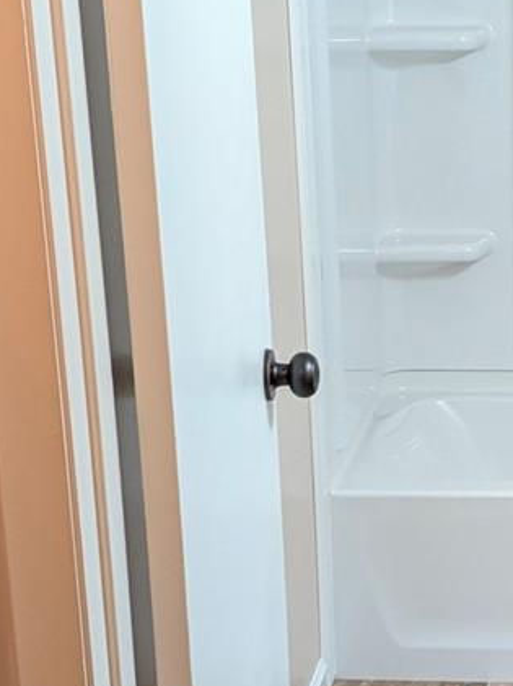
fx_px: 1662
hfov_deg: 17.0
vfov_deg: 23.2
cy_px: 450
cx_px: 568
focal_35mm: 84
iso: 369
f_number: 1.7
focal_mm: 5.28
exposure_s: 1/120
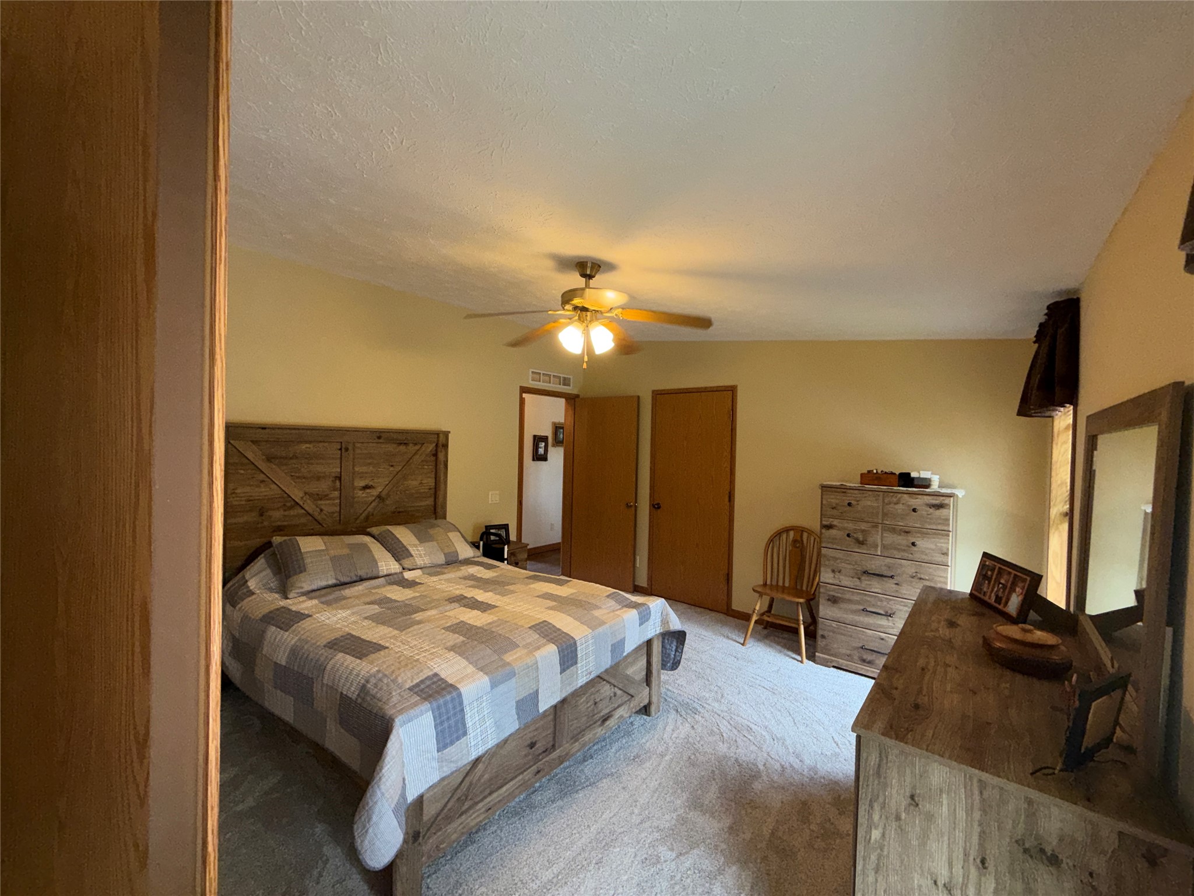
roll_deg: -0.7
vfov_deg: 85.7
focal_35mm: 14
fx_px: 483
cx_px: 597
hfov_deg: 102.1
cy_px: 448
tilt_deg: -0.4
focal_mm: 2.22
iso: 80
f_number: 2.2
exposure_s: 1/60
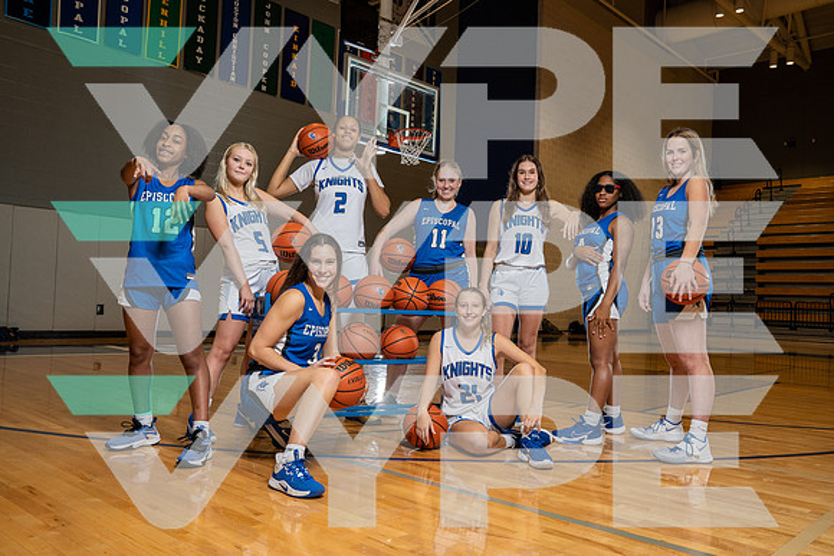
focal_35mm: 30
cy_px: 278
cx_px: 417
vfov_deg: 43.6
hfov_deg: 61.9
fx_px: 695
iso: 500
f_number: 8
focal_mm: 30
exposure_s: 1/125
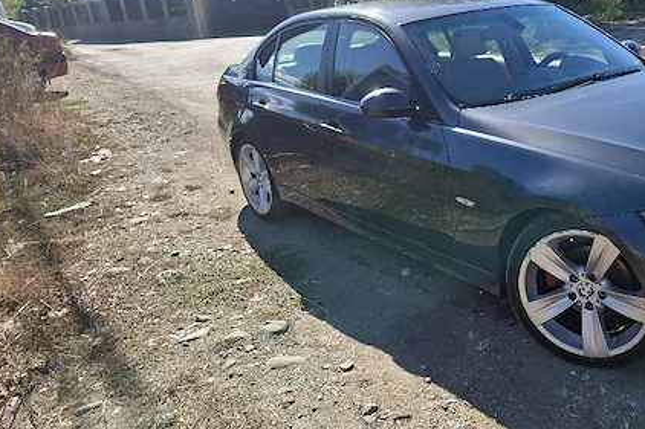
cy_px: 186
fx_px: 609
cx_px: 449
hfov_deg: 54.2
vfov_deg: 38.8
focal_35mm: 34
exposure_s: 1/1667
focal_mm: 5.54
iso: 50
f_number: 1.8
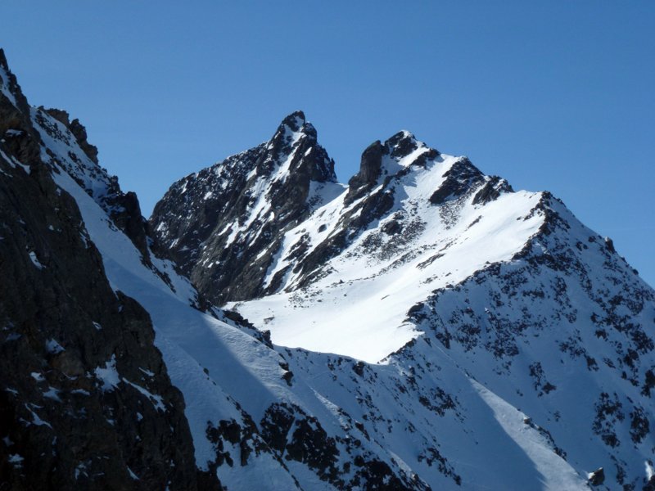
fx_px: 1817
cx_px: 328
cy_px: 246
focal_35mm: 96
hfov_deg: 20.4
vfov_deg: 15.4
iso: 100
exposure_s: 1/1600
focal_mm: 17.3
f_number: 5
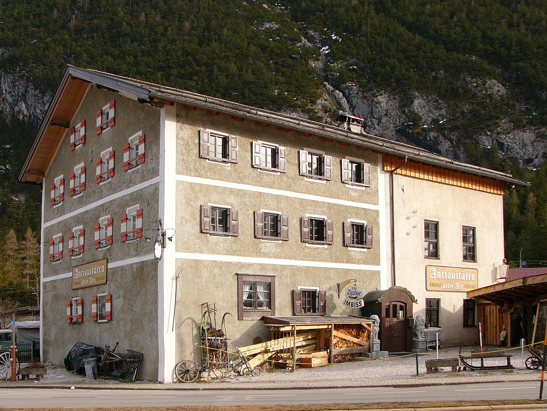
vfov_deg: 36.8
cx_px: 274
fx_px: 616
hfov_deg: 47.9
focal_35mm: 39
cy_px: 206
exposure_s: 1/250
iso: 50
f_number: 4
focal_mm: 6.4
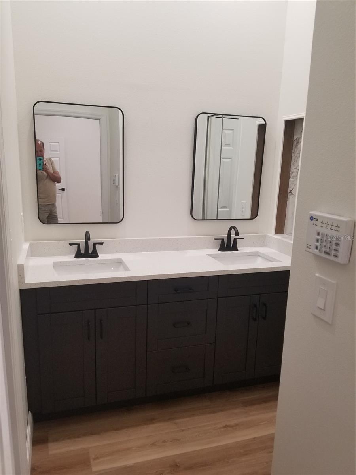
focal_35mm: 26
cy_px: 238
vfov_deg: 67.3
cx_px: 178
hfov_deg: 53.1
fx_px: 357
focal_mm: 4.3
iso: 160
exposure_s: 1/60
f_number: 1.7
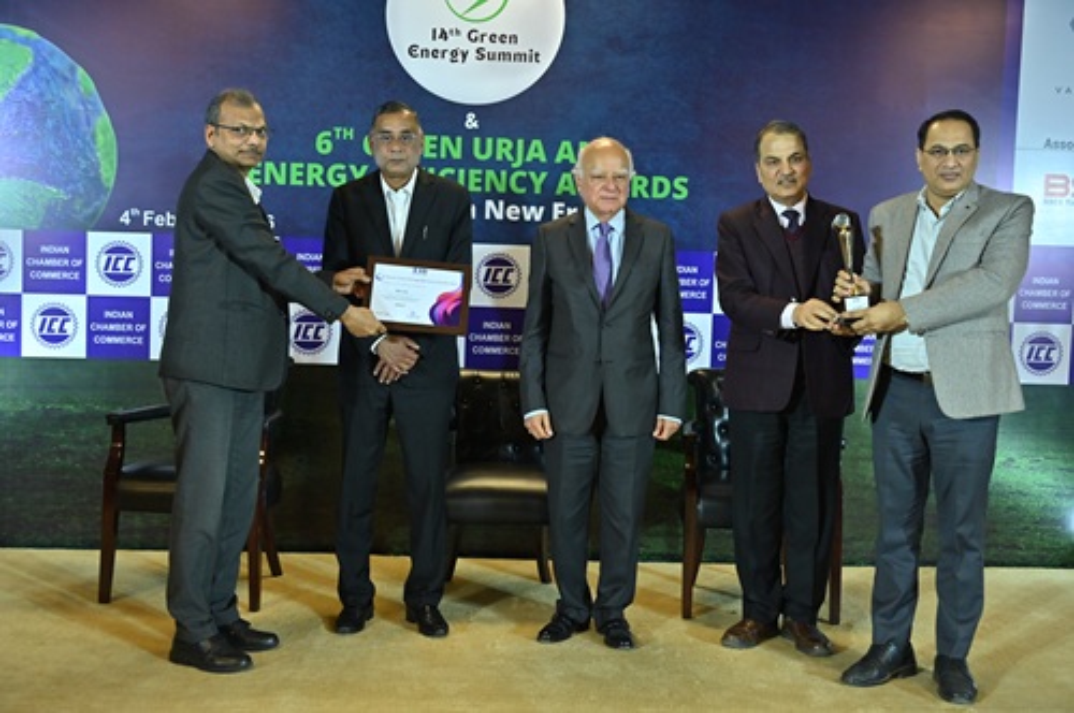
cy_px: 356
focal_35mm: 39
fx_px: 1162
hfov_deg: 49.6
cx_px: 537
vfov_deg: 34.1
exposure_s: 1/100
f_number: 5.6
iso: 1600
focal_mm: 39
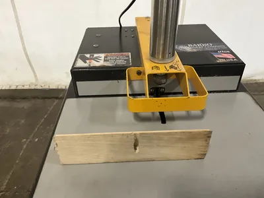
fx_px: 221
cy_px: 99
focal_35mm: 29
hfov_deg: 61.7
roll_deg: +1.0
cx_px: 132
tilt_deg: -37.2
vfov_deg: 48.2
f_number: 1.8
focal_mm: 3
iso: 250
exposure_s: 1/60
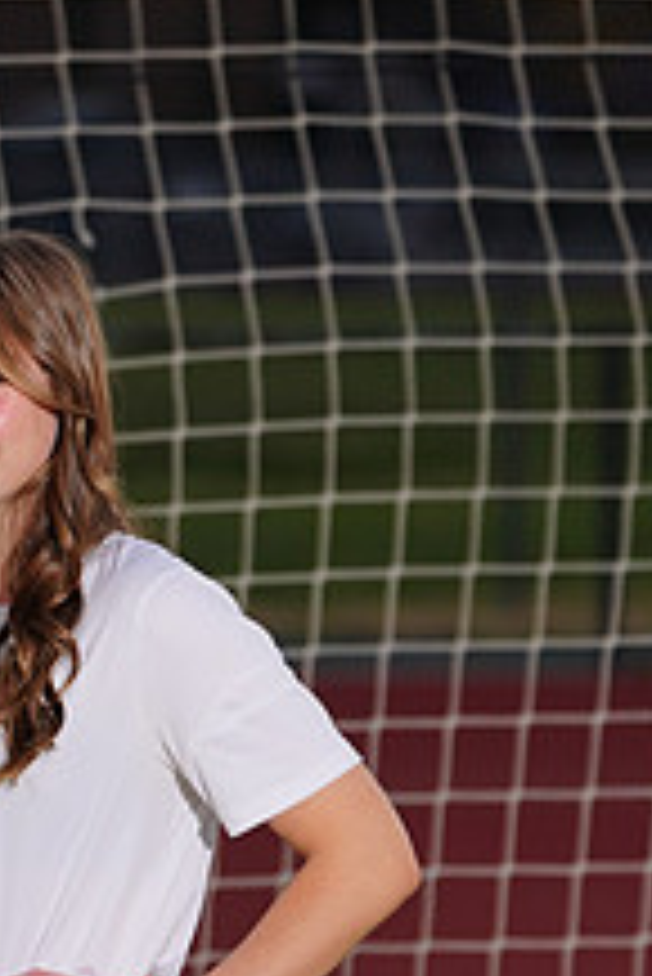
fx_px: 14510
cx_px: -155
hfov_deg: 2.6
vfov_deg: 3.8
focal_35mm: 535
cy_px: 1147
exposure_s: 1/200
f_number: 5.6
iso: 320
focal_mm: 200
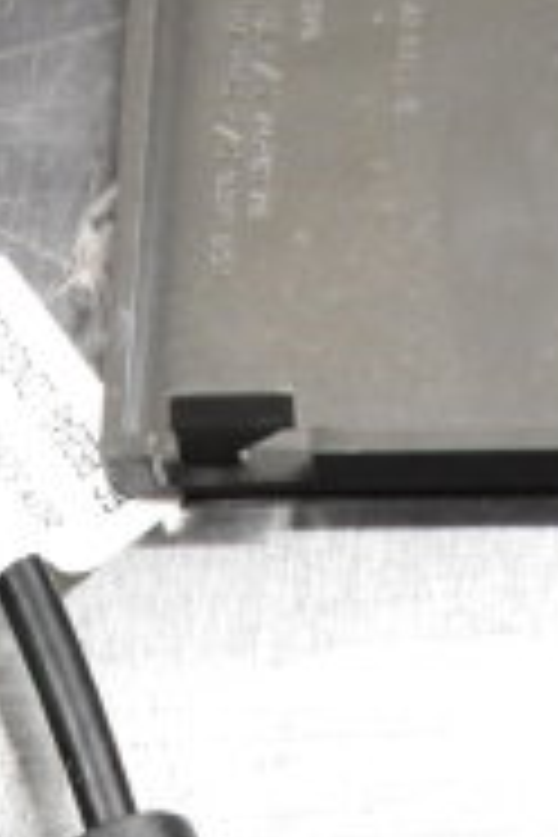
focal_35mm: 133
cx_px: -306
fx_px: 3092
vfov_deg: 12.1
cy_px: 2045
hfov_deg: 10.0
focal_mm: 18
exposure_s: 1/30
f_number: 3.5
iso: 2800
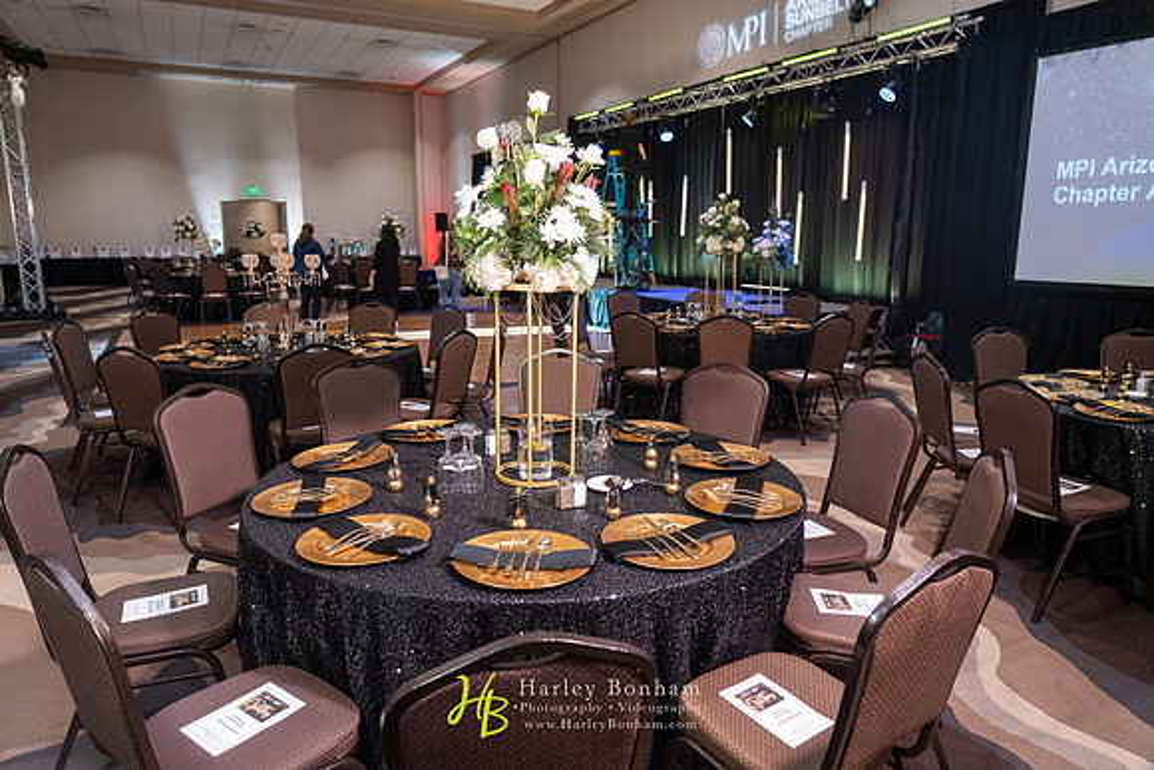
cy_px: 385
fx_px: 769
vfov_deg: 53.2
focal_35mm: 24
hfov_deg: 73.7
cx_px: 577
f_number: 4
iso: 3200
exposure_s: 1/125
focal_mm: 24
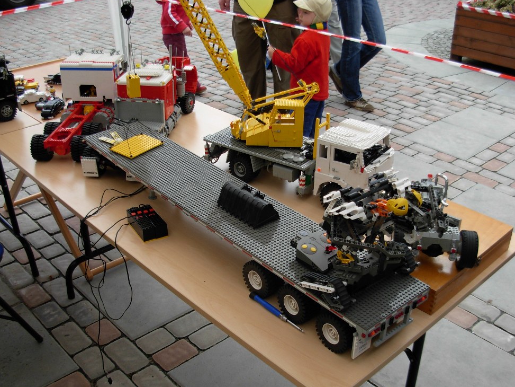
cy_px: 199
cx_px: 263
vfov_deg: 36.0
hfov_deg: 46.8
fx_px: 595
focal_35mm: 40
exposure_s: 1/456
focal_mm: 6.3
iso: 79
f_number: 2.9
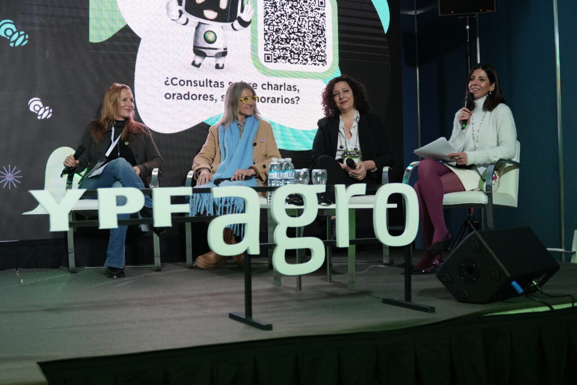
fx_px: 737
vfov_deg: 29.3
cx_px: 288
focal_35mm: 46
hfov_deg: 42.7
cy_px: 192
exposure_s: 1/200
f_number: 2.8
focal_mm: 30.9
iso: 1000
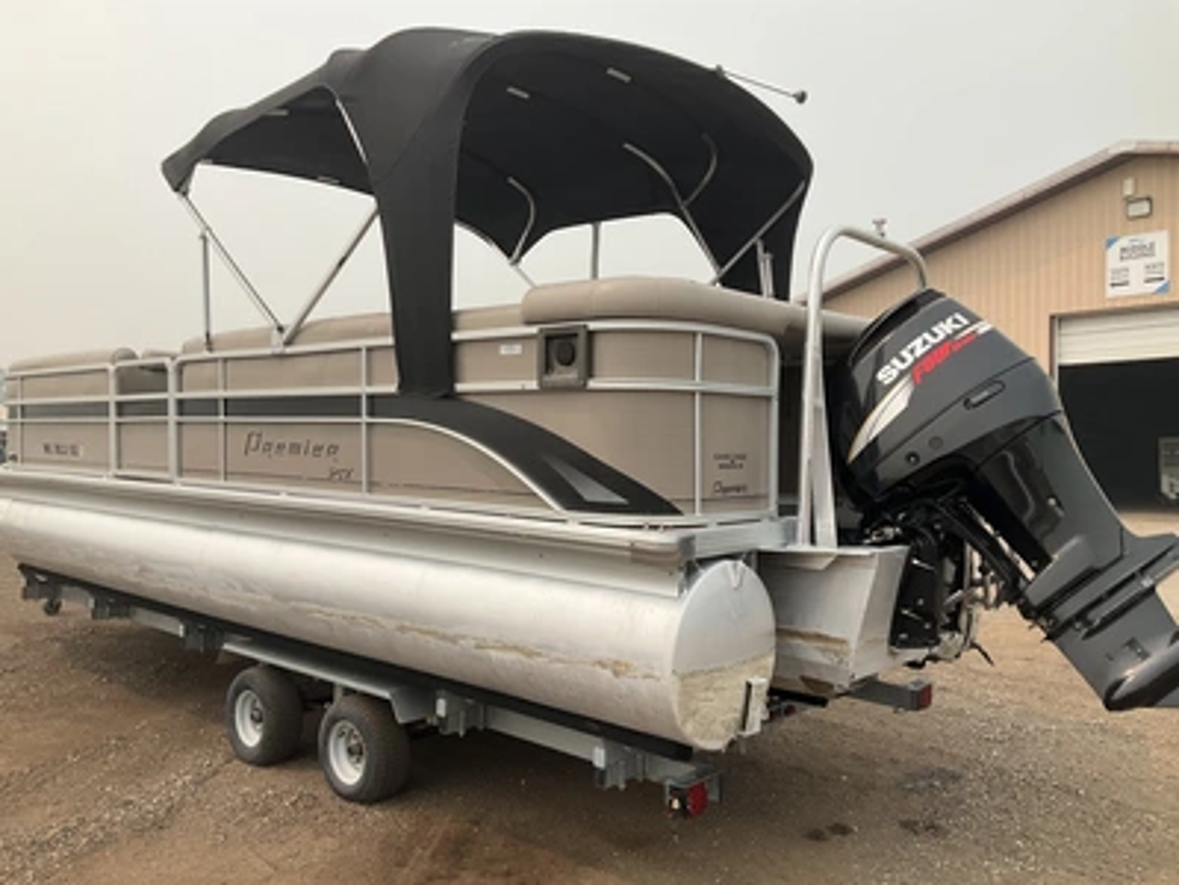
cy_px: 442
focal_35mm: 29
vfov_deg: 48.2
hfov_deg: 61.7
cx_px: 590
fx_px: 988
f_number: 1.8
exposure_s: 1/1730
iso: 25
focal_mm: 3
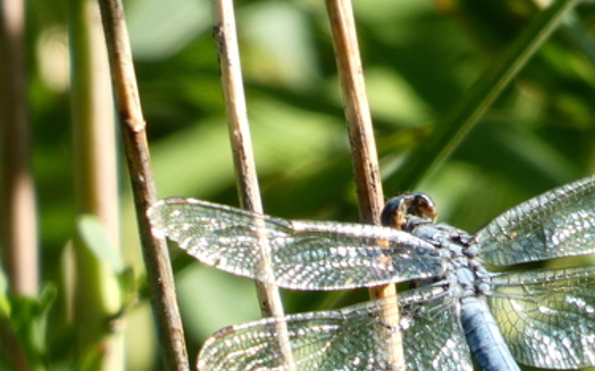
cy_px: 304
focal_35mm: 2894
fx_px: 46907
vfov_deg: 0.5
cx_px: 386
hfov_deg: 0.7
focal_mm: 215
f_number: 5.9
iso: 80
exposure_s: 1/160
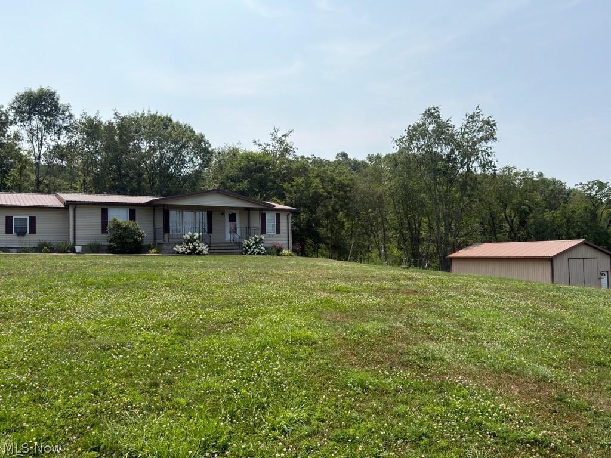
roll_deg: +1.8
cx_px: 306
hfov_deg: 61.7
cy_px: 229
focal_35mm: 29
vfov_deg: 48.2
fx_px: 512
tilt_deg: +1.4
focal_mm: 6.76
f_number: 1.78
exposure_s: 1/5618
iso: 64
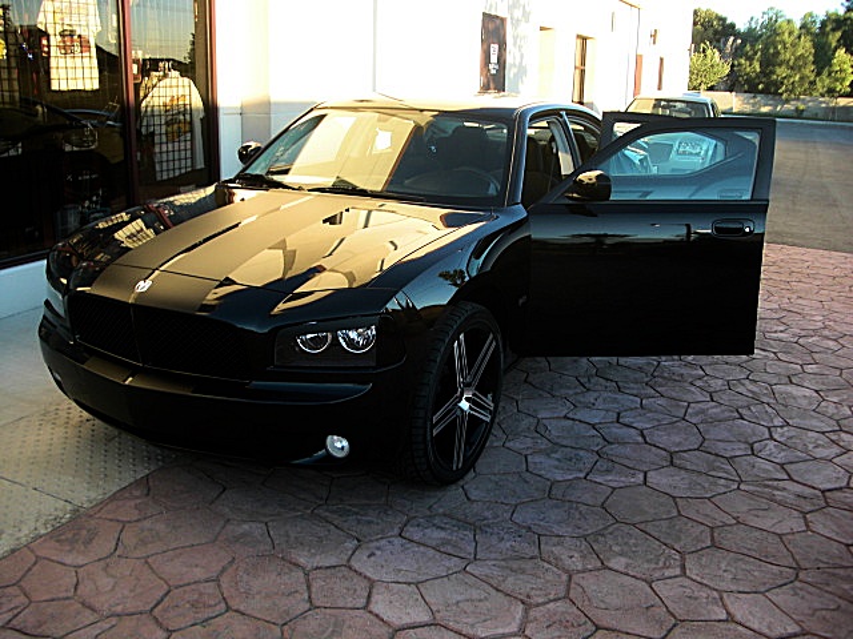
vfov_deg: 39.7
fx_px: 887
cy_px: 320
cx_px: 426
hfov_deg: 51.4
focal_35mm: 36
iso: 50
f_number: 2.8
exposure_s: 1/125
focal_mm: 6.3
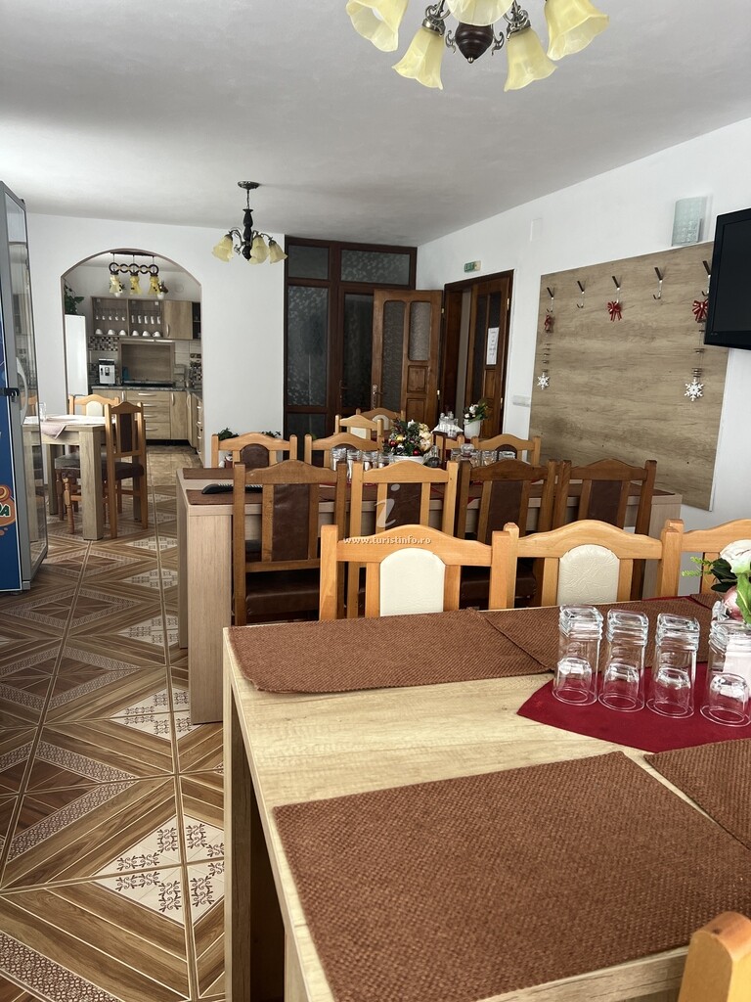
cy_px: 501
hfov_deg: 53.1
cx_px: 376
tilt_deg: -9.7
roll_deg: -2.1
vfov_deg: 67.3
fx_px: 752
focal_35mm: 26
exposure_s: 1/104
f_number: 1.5
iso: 125
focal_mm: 5.7
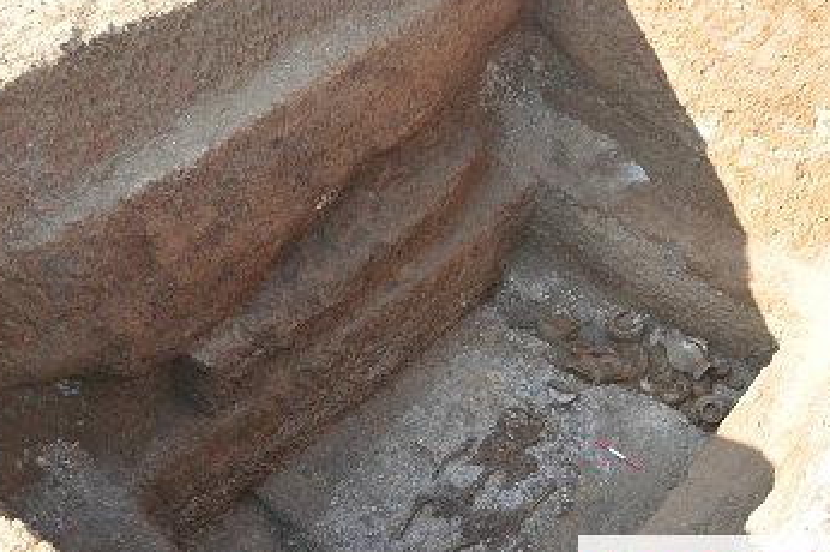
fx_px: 898
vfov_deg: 34.1
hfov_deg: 49.5
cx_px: 449
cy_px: 295
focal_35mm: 39
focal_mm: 18
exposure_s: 1/125
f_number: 5.6
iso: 200
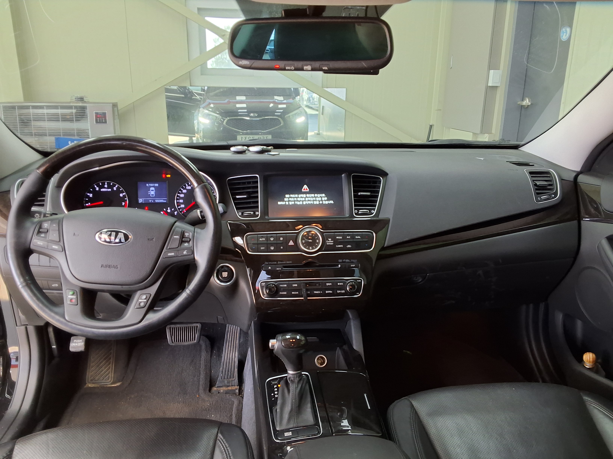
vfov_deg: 49.7
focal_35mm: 28
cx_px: 306
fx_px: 496
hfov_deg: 63.4
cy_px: 230
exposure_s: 1/40
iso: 100
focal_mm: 2.91
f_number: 1.9
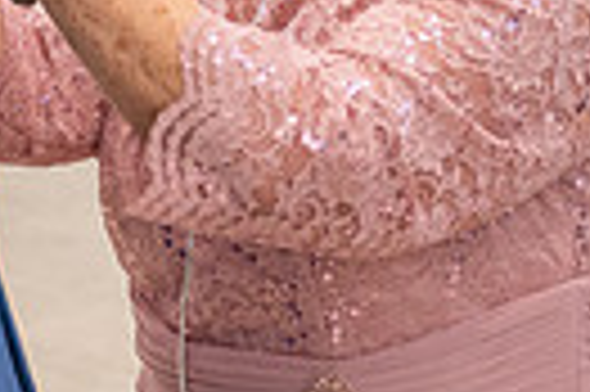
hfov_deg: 12.6
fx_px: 2619
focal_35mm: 160
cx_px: -50
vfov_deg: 8.3
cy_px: -232
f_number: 2.8
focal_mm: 36
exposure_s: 1/160
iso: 800
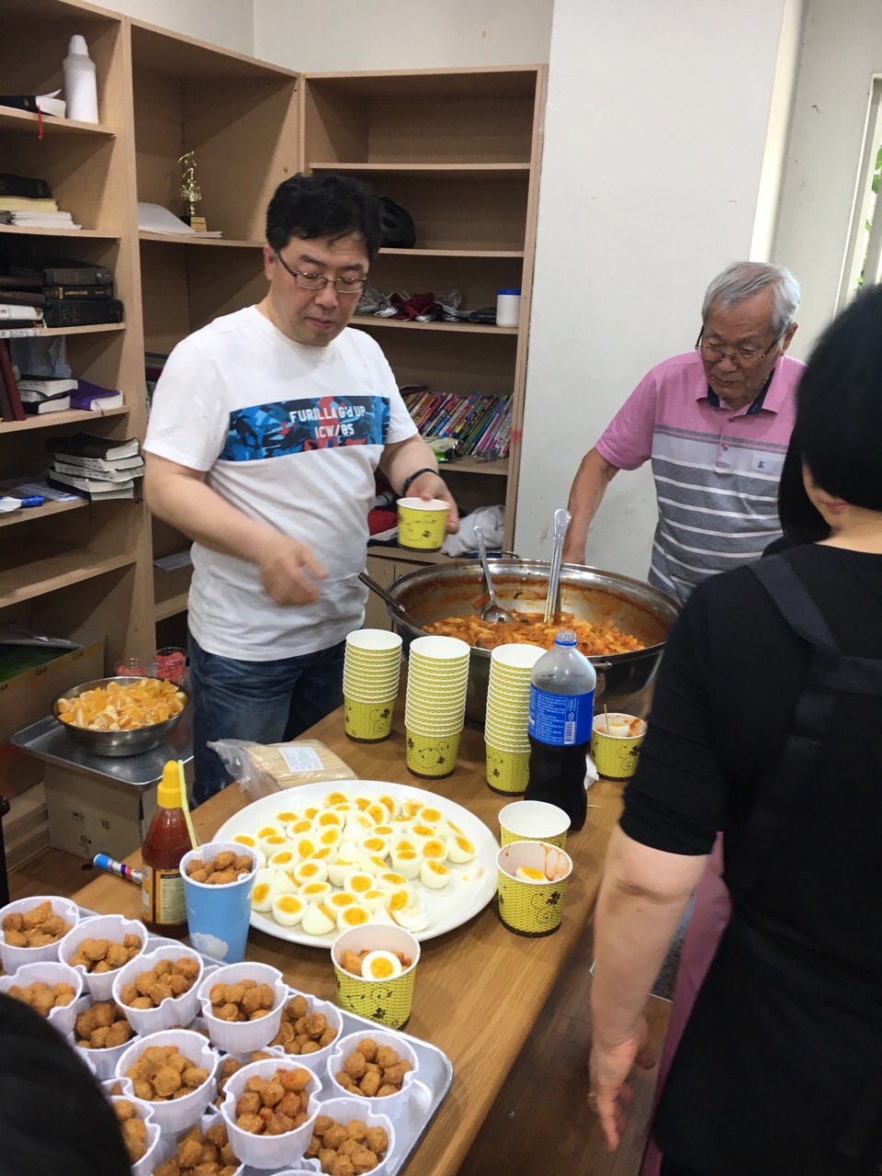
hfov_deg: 48.2
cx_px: 441
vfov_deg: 61.7
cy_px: 588
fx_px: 985
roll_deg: -4.1
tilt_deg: -17.1
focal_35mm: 29
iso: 50
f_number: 2.2
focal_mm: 4.15
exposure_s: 1/30
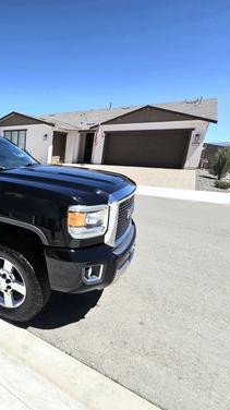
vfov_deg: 89.6
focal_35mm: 19
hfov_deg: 46.0
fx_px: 206
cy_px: 205
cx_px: -13
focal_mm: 2.2
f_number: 2.2
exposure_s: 1/3333
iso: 50
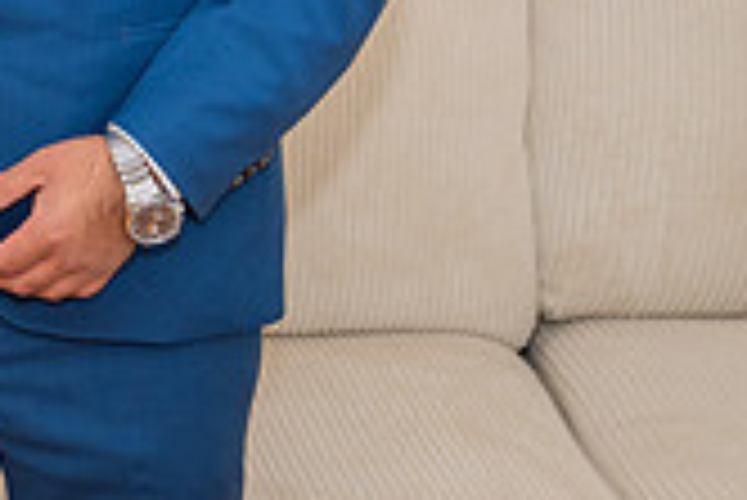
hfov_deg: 14.9
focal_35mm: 125
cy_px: -370
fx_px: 2596
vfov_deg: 10.4
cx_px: -444
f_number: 3.5
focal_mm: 34
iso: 400
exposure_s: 1/160
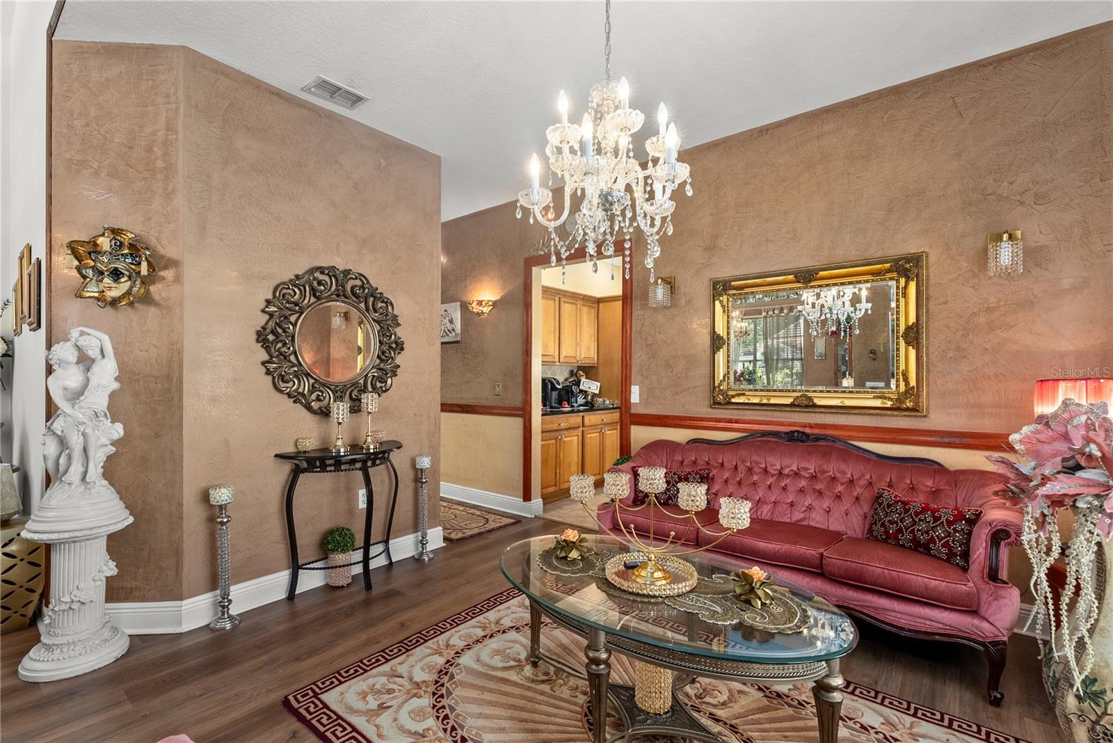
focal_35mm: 16
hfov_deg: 96.7
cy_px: 372
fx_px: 495
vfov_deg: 73.8
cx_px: 556
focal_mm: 16
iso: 400
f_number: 9
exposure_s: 1/2.5
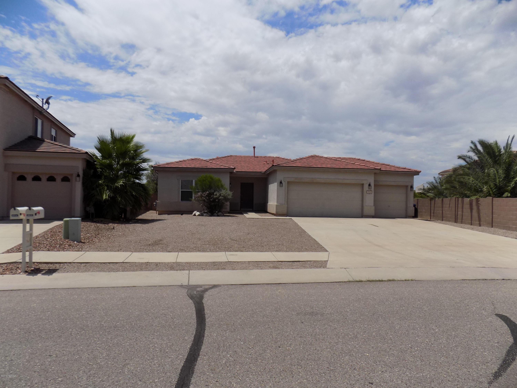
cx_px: 258
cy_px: 194
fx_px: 344
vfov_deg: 58.9
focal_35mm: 23
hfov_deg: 73.9
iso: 80
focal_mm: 4
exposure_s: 1/250
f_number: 9.9
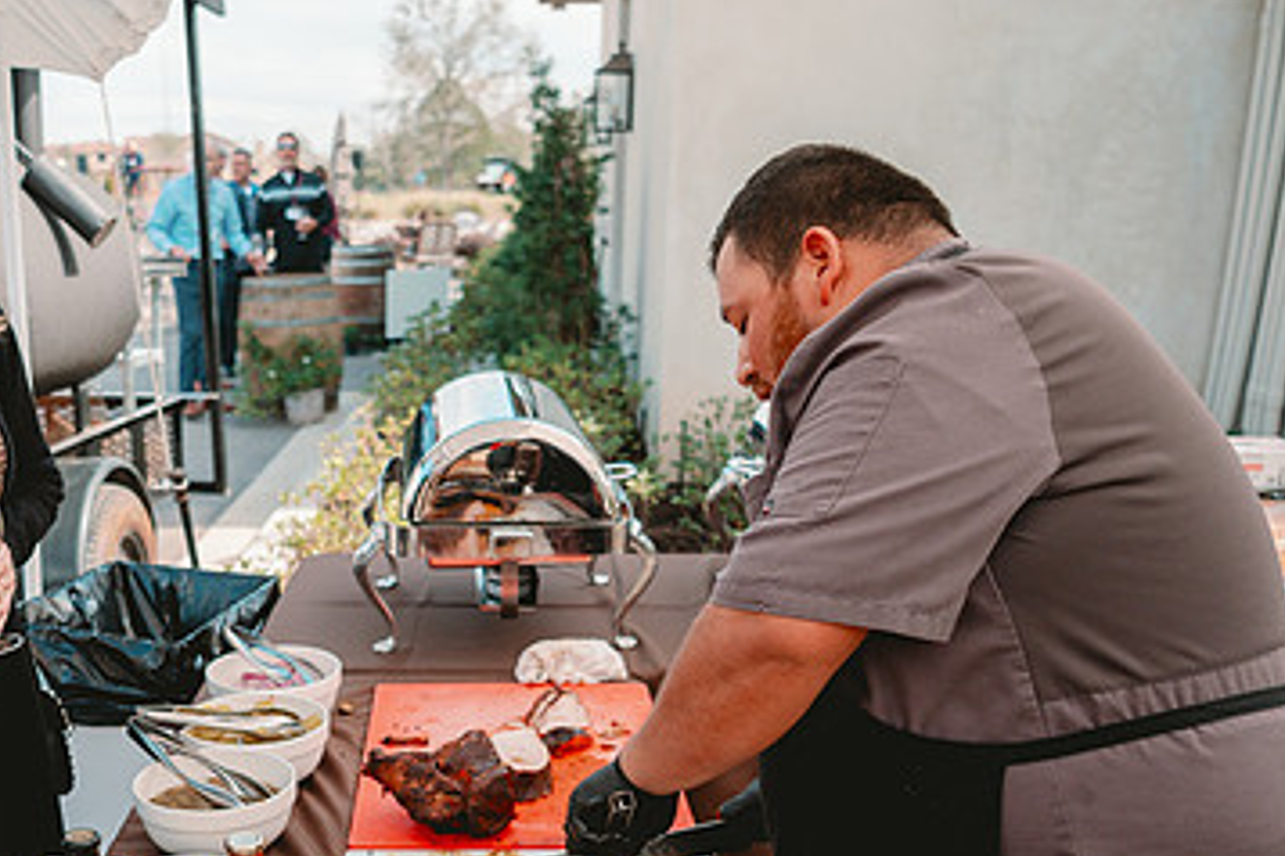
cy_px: 655
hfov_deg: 48.3
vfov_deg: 33.4
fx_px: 1392
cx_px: 385
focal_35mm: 39
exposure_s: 1/2500
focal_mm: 24
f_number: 2.8
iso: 320
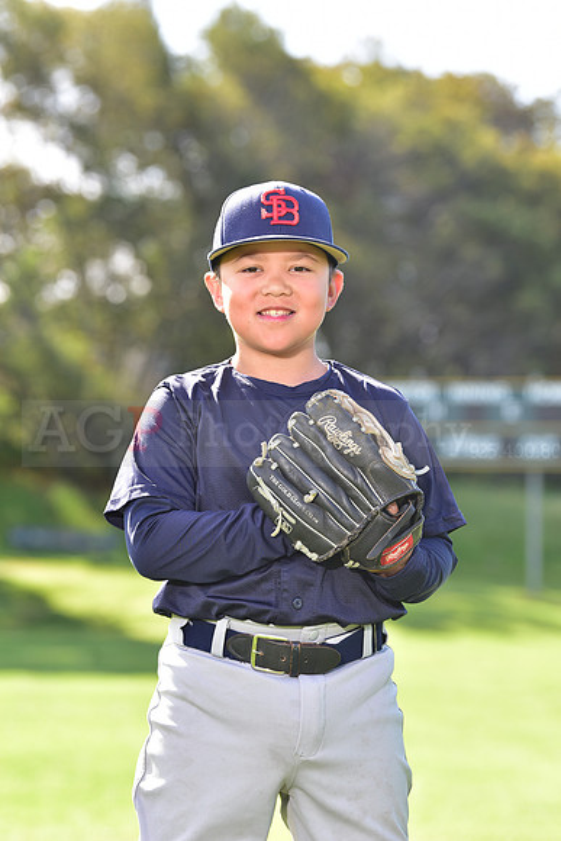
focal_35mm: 135
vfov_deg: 15.2
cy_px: 420
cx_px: 280
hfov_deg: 10.2
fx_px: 3153
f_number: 5
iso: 200
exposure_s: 1/250
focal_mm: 135
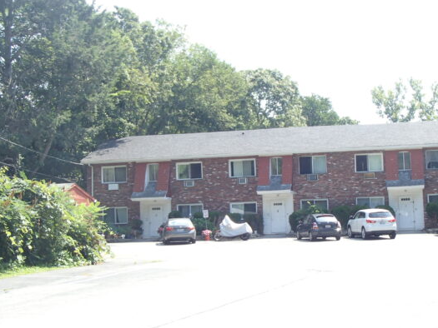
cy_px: 183
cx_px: 289
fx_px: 721
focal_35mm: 57
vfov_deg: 25.7
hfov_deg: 33.5
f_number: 4.8
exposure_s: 1/160
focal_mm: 7.73
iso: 100
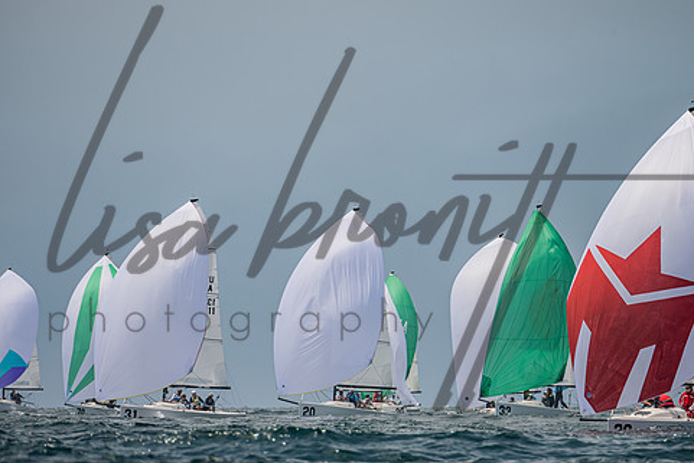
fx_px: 9294
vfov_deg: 2.9
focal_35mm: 482
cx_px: 369
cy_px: 211
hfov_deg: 4.3
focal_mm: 400
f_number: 6.3
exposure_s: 1/2500
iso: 400
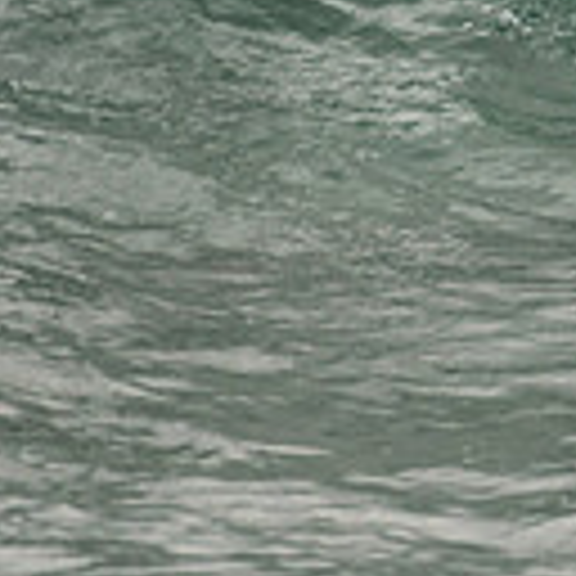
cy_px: -281
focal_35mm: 1919
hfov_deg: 0.9
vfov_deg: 0.9
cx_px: 1228
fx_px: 36126
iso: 320
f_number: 5.6
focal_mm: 500
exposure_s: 1/2000
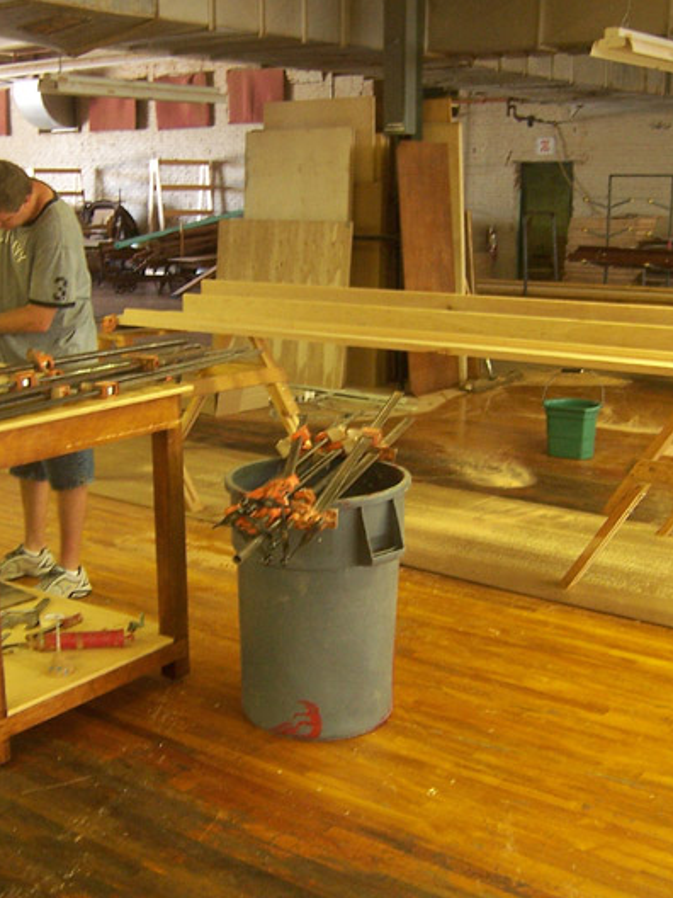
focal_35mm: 45
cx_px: 282
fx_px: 1167
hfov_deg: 32.1
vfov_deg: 42.1
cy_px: 446
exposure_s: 1/10
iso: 140
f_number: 3.4
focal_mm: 5.5
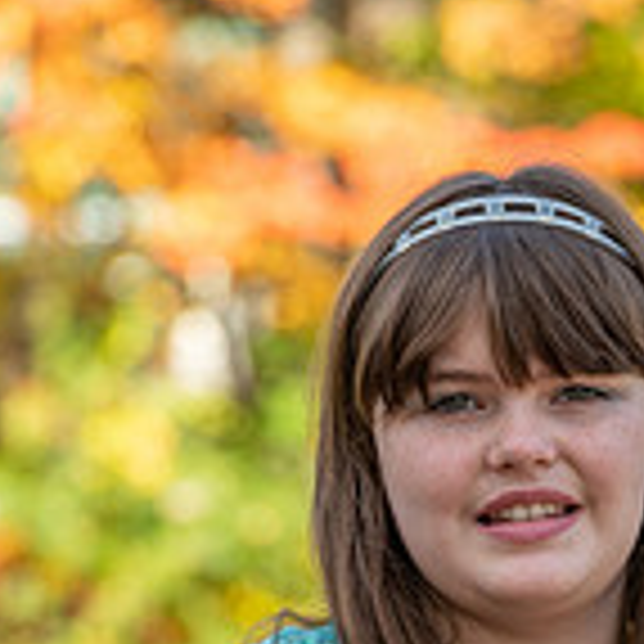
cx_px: 502
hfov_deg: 3.3
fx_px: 11261
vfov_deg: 3.3
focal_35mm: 535
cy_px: 982
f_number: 6.3
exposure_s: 1/125
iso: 100
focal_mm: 200
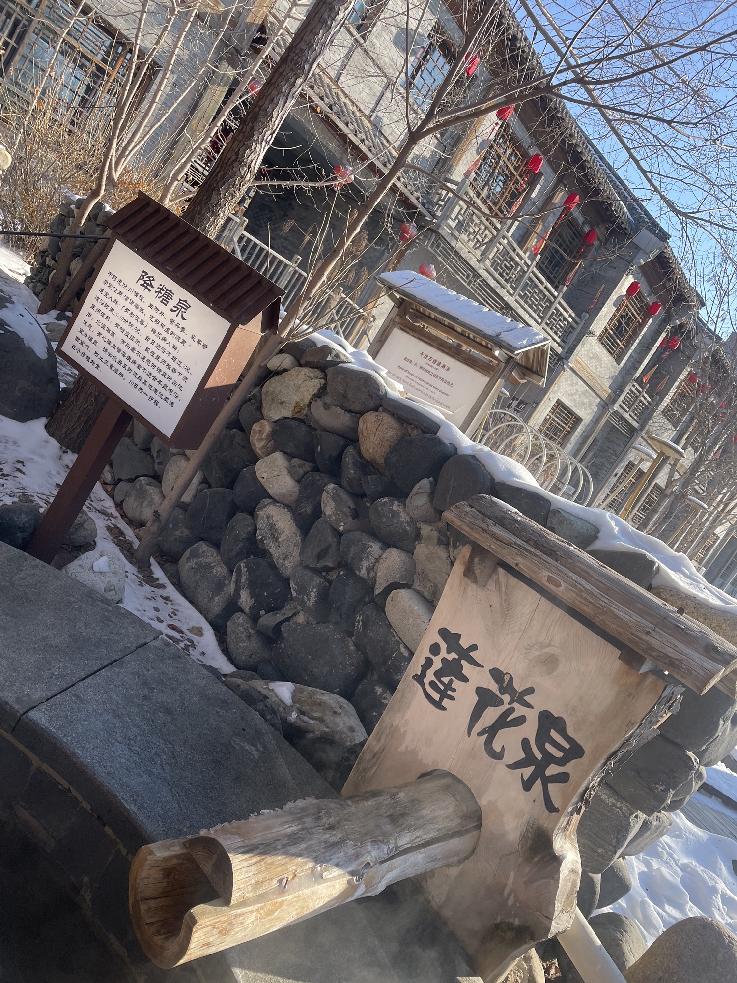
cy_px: 492
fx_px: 738
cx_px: 368
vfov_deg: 67.3
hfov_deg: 53.1
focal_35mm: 26
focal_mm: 4.2
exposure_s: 1/855
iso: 32
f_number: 1.6
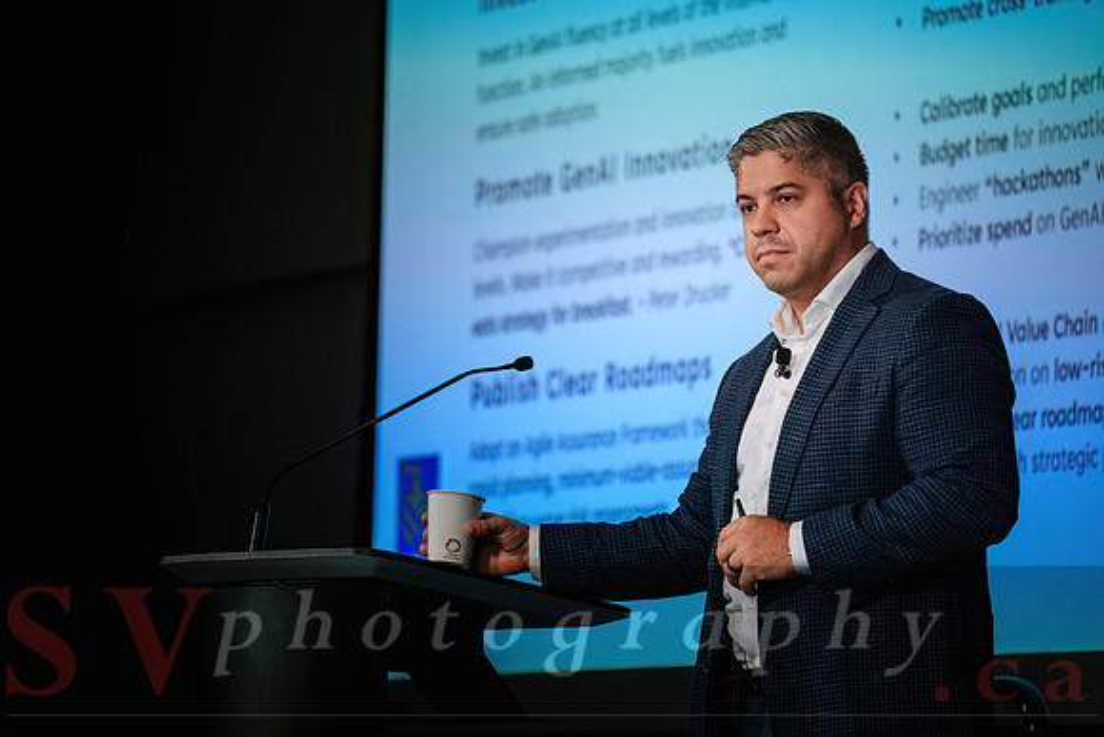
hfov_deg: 10.2
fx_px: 6196
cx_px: 552
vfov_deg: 6.8
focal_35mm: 202
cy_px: 368
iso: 800
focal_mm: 134.4
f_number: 2.8
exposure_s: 1/125
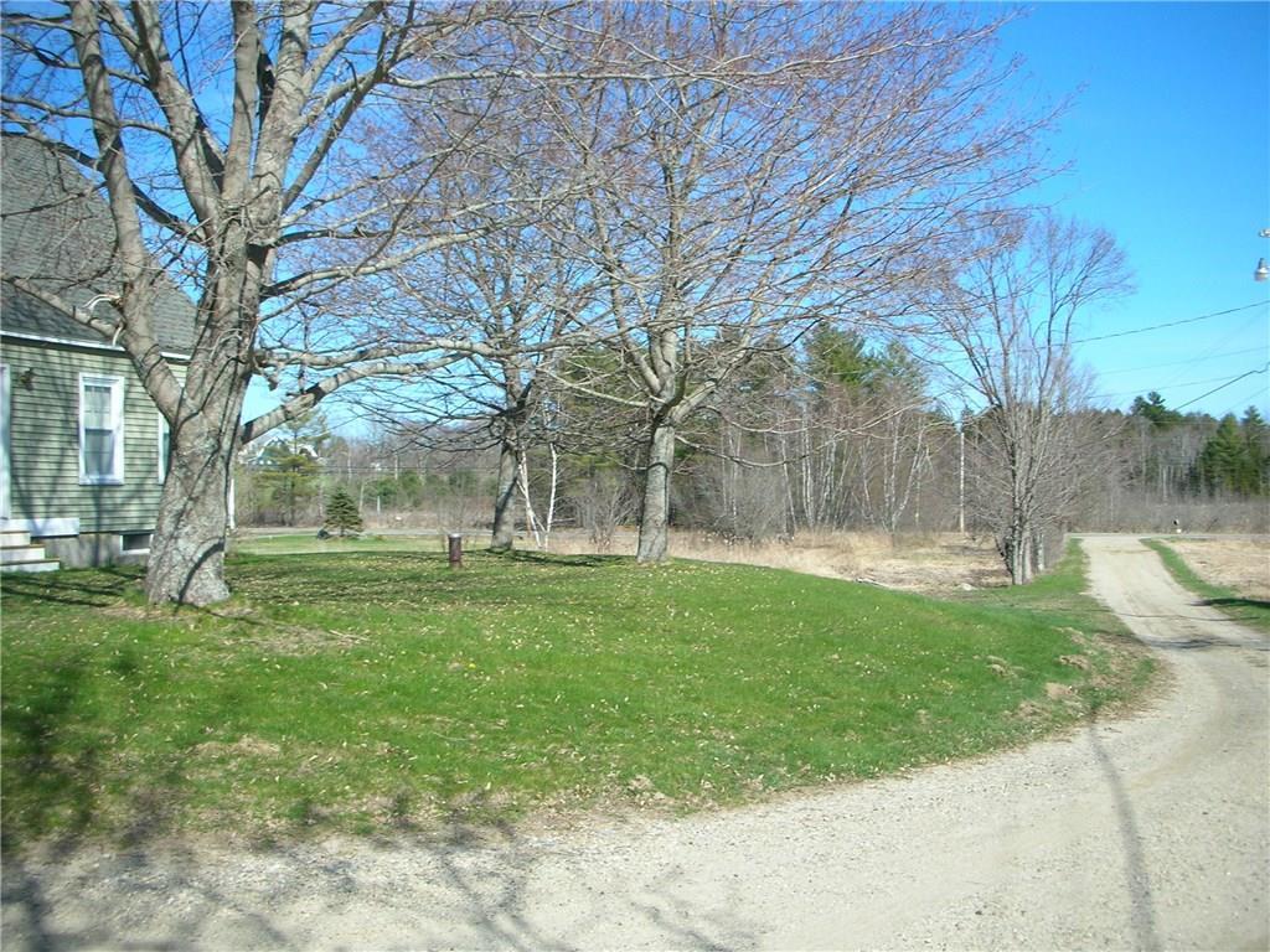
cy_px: 476
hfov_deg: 52.6
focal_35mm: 35
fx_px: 1284
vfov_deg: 40.7
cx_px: 635
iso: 71
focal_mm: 5.8
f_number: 8.5
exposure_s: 1/85.4
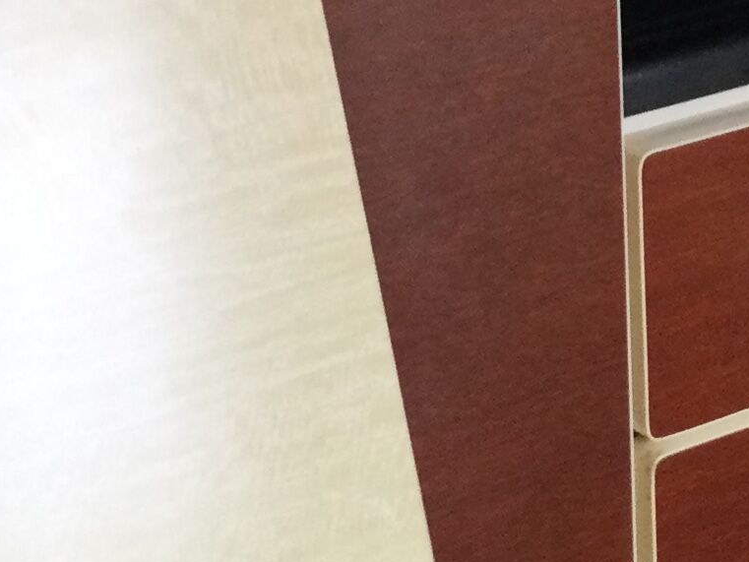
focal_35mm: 133
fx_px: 2878
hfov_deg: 14.5
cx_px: 824
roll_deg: +2.9
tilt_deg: -18.6
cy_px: -71
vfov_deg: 11.0
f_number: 2.4
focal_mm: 3.3
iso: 100
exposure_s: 1/33
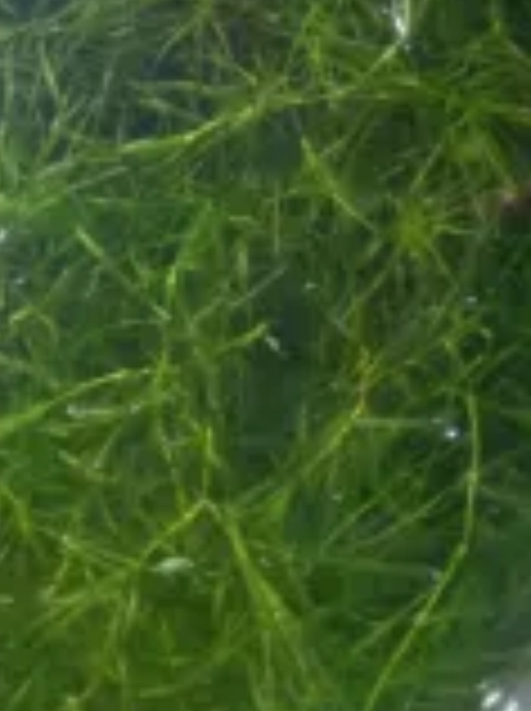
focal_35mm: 66
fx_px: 1354
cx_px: 202
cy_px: -18
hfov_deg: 22.2
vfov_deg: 27.5
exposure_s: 1/25
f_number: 1.8
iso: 285
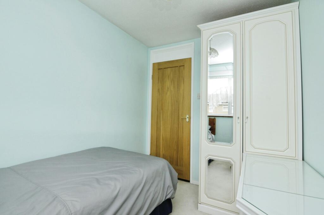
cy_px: 108
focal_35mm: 16
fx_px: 148
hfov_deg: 95.0
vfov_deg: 72.0
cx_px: 162
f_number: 6.3
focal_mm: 11
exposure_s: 1/60
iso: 1000
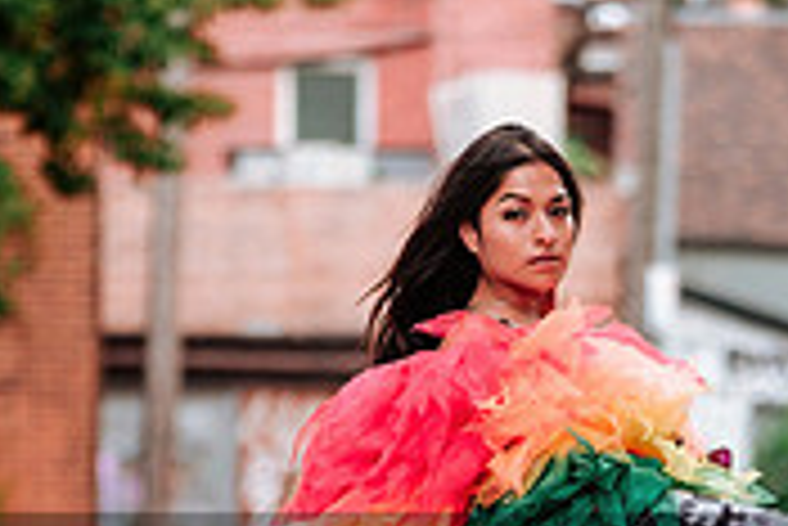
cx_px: 581
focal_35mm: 698
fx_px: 15291
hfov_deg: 3.0
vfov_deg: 2.0
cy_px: 686
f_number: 2.8
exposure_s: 1/640
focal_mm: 134.4
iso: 500
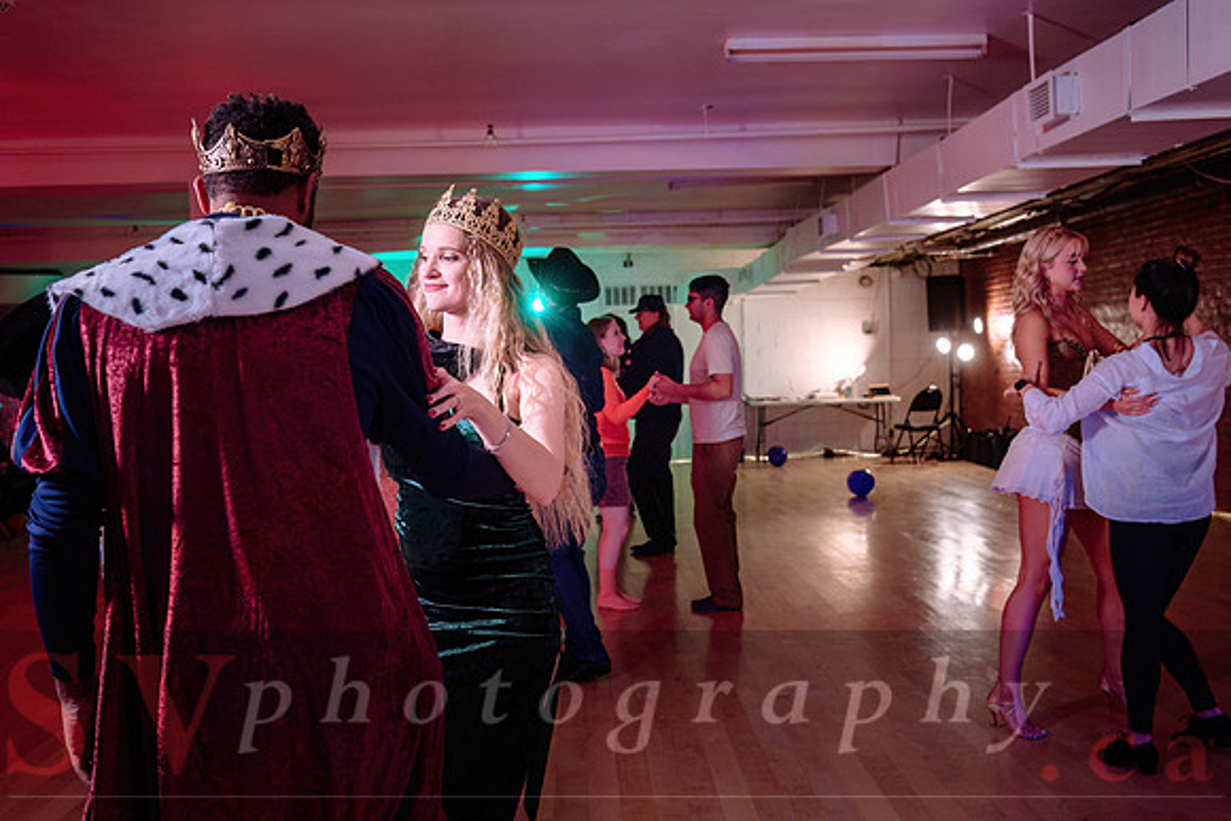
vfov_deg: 35.1
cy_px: 410
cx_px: 616
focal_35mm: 38
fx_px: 1300
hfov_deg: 50.7
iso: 800
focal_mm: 38
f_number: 4.5
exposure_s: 1/100
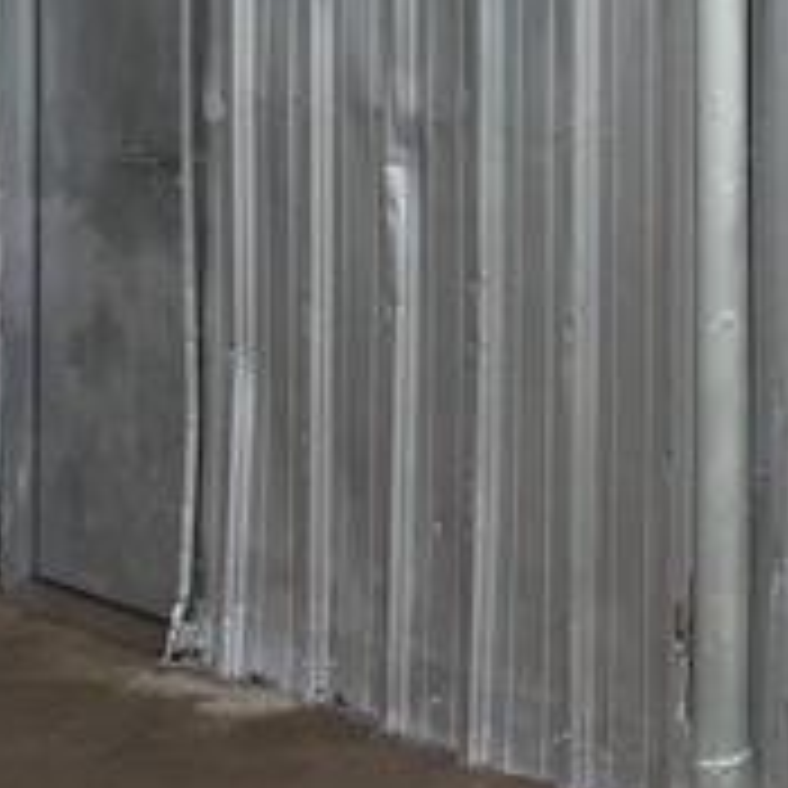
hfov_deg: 17.1
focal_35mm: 94
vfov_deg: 17.6
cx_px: 1094
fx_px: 2421
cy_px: -162
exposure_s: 1/1319
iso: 32
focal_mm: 4.15
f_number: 2.2
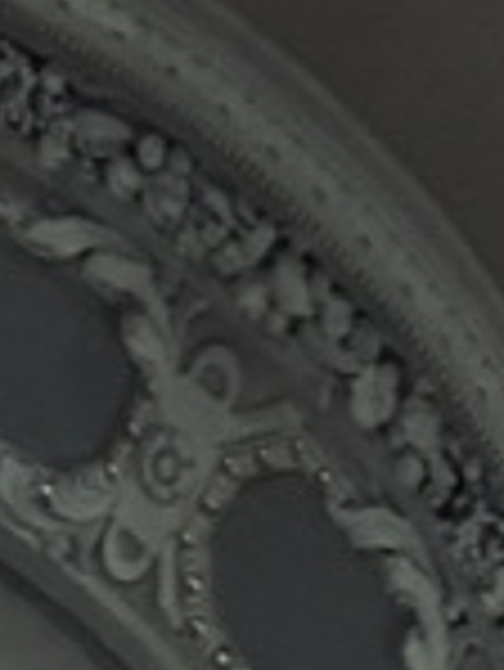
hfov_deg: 8.5
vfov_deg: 10.1
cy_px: 1603
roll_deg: +1.0
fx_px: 3295
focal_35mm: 170
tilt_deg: +16.8
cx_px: -279
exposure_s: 1/33
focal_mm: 4.15
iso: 125
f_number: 2.2
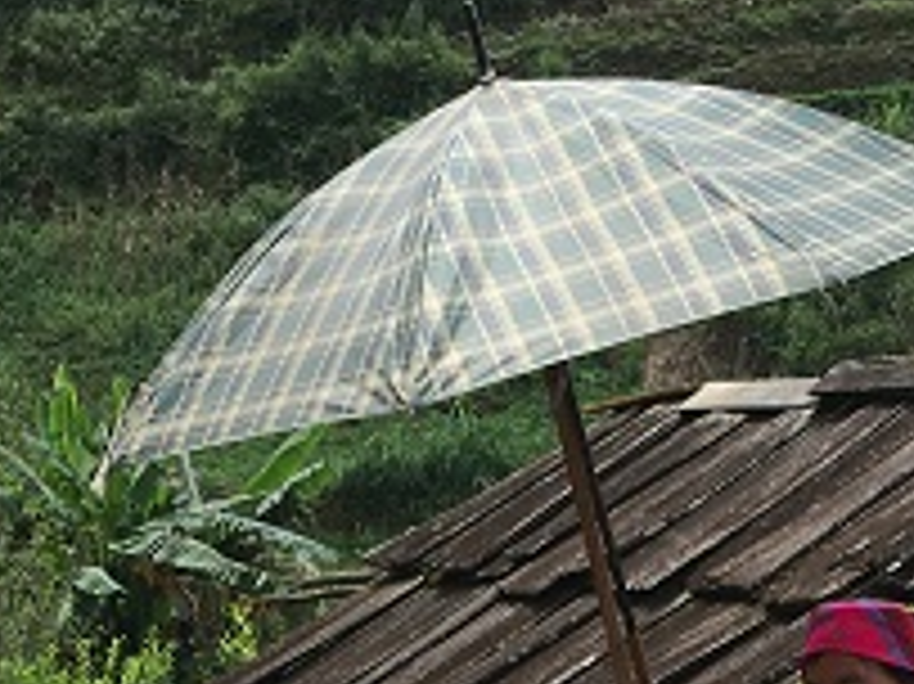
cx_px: 540
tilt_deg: -10.3
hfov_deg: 18.4
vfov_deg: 13.2
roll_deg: +3.0
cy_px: 986
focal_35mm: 107
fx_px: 2824
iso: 25
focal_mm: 4.15
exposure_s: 1/1083
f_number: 2.2
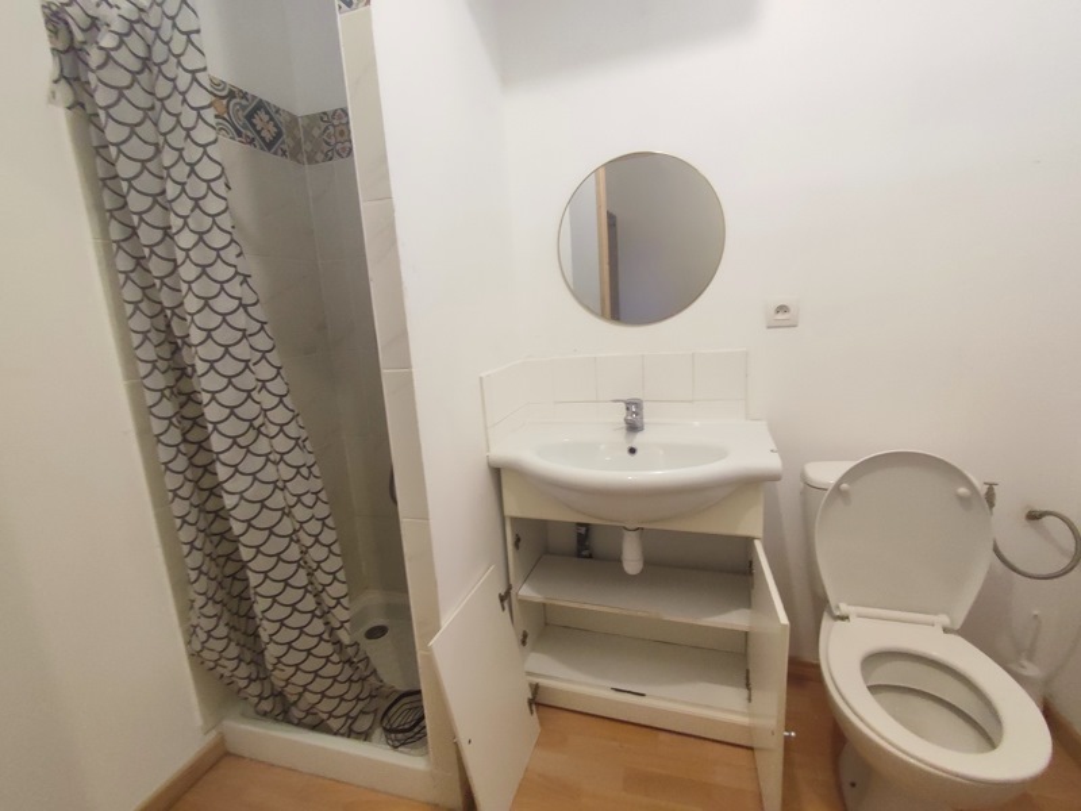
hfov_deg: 94.5
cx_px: 540
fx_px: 500
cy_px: 406
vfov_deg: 78.1
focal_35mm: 16
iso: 446
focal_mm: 1.65
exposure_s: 1/33
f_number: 2.2
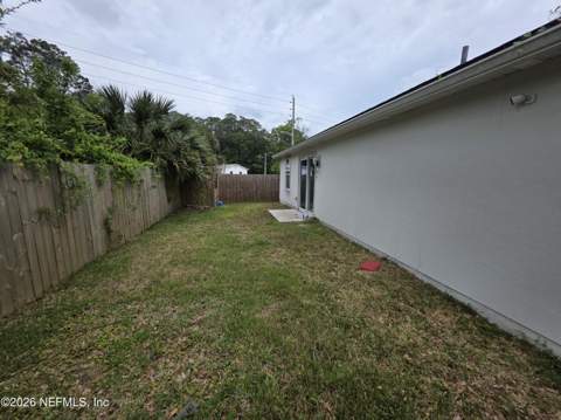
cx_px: 280
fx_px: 210
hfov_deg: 106.2
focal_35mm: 13
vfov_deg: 89.8
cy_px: 210
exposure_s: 1/1930
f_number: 1.9
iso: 40
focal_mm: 2.2
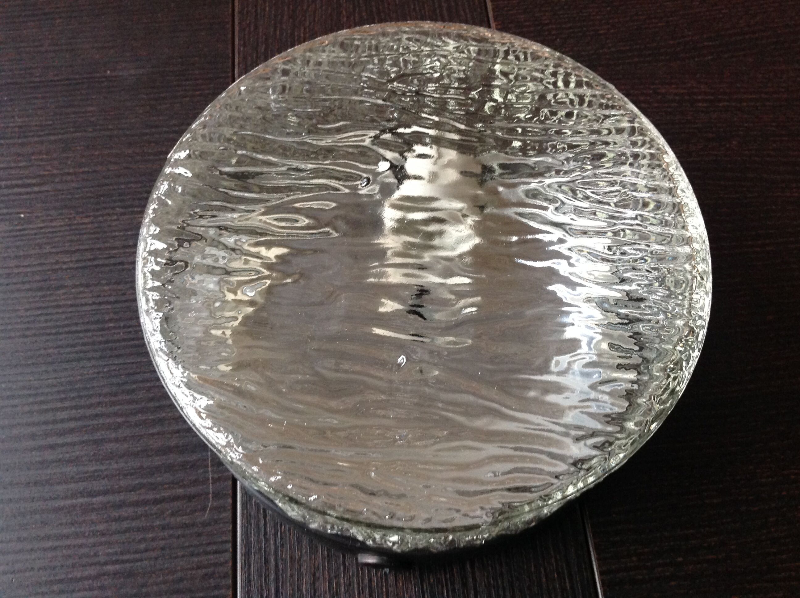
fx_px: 808
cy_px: 299
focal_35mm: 35
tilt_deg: -65.9
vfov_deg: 40.6
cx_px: 400
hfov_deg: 52.7
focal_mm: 4.28
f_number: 2.4
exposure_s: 1/15
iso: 250
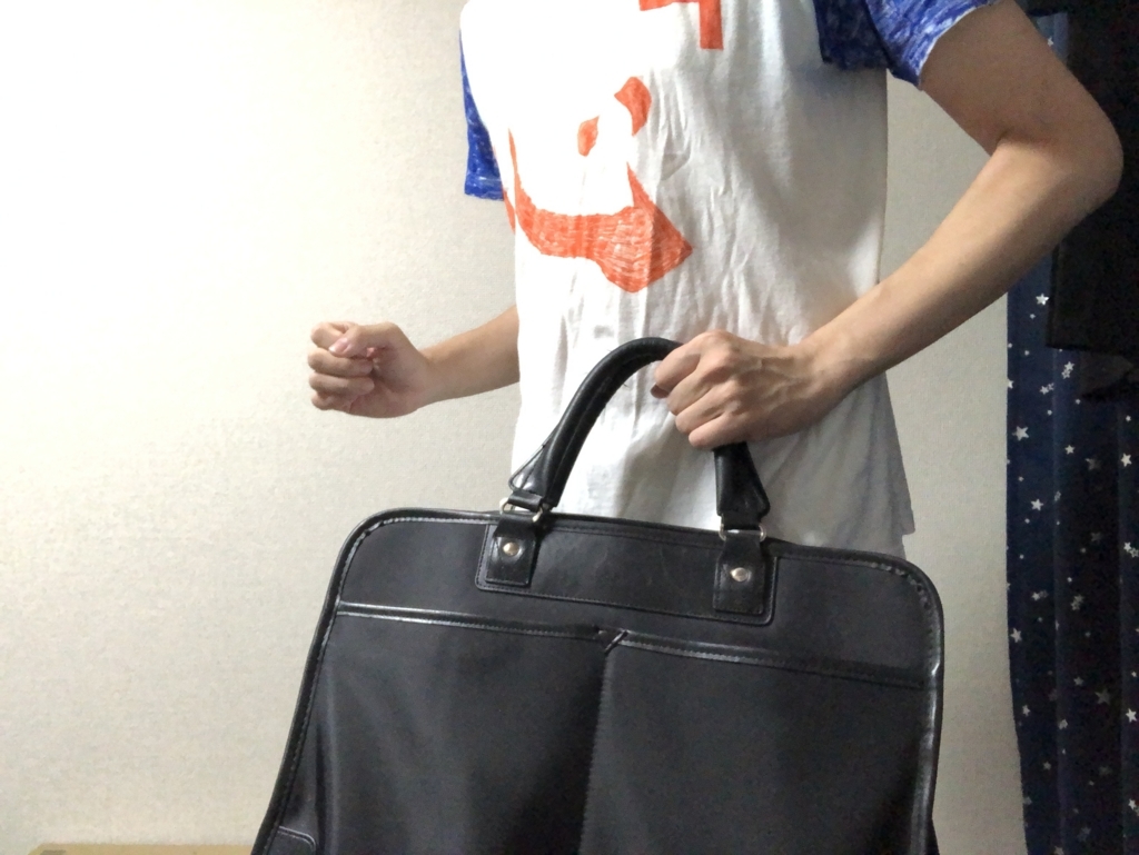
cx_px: 570
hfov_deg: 56.8
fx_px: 1053
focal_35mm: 32
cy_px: 428
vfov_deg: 44.2
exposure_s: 1/20
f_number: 2.2
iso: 500
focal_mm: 2.87
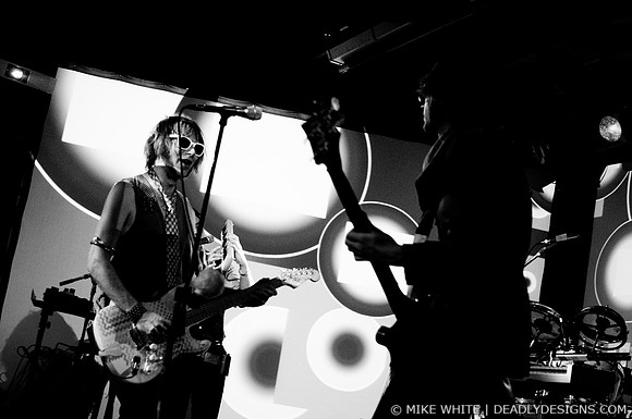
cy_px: 210
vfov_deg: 22.6
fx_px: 1052
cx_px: 316
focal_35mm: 60
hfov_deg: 33.4
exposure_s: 1/100
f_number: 2.8
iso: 1250
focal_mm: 40
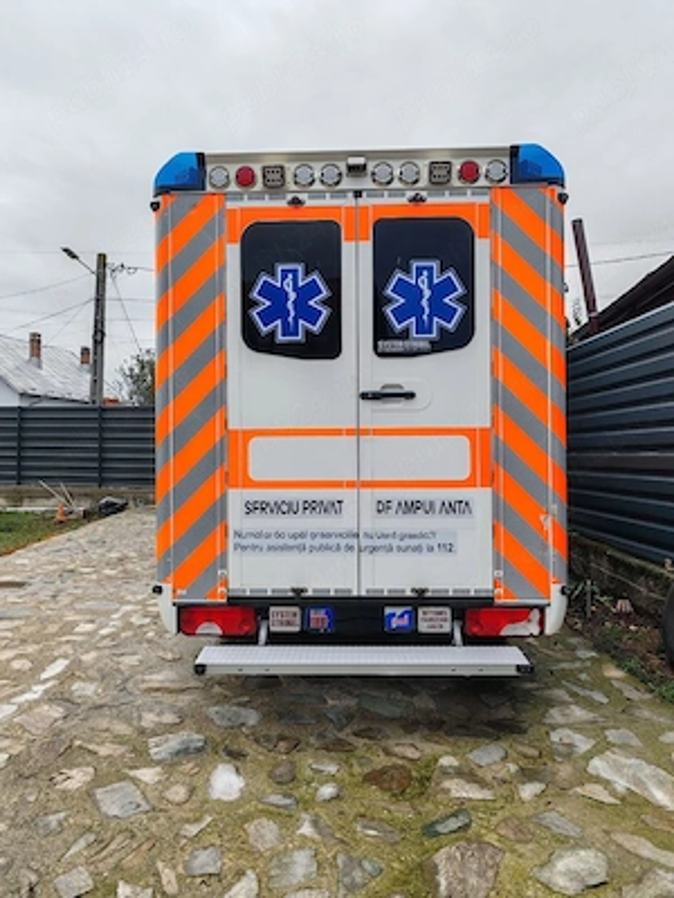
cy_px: 449
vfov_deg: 65.3
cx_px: 337
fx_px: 701
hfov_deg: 51.4
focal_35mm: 27
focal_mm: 6.12
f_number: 1.9
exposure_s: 1/100
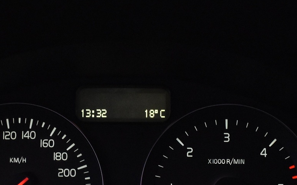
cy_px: 161
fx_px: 469
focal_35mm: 58
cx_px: 120
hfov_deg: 35.0
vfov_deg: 21.9
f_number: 4.5
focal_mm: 18
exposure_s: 1/80
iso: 3200
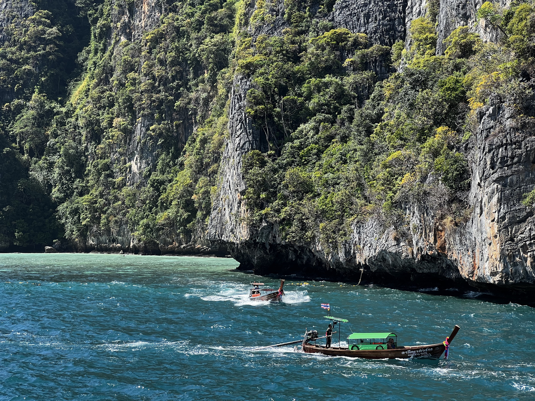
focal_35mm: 77
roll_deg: +0.5
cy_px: 200
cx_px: 268
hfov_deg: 25.3
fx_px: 1190
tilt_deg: +4.6
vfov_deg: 19.1
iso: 32
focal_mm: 9
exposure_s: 1/232
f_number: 2.8
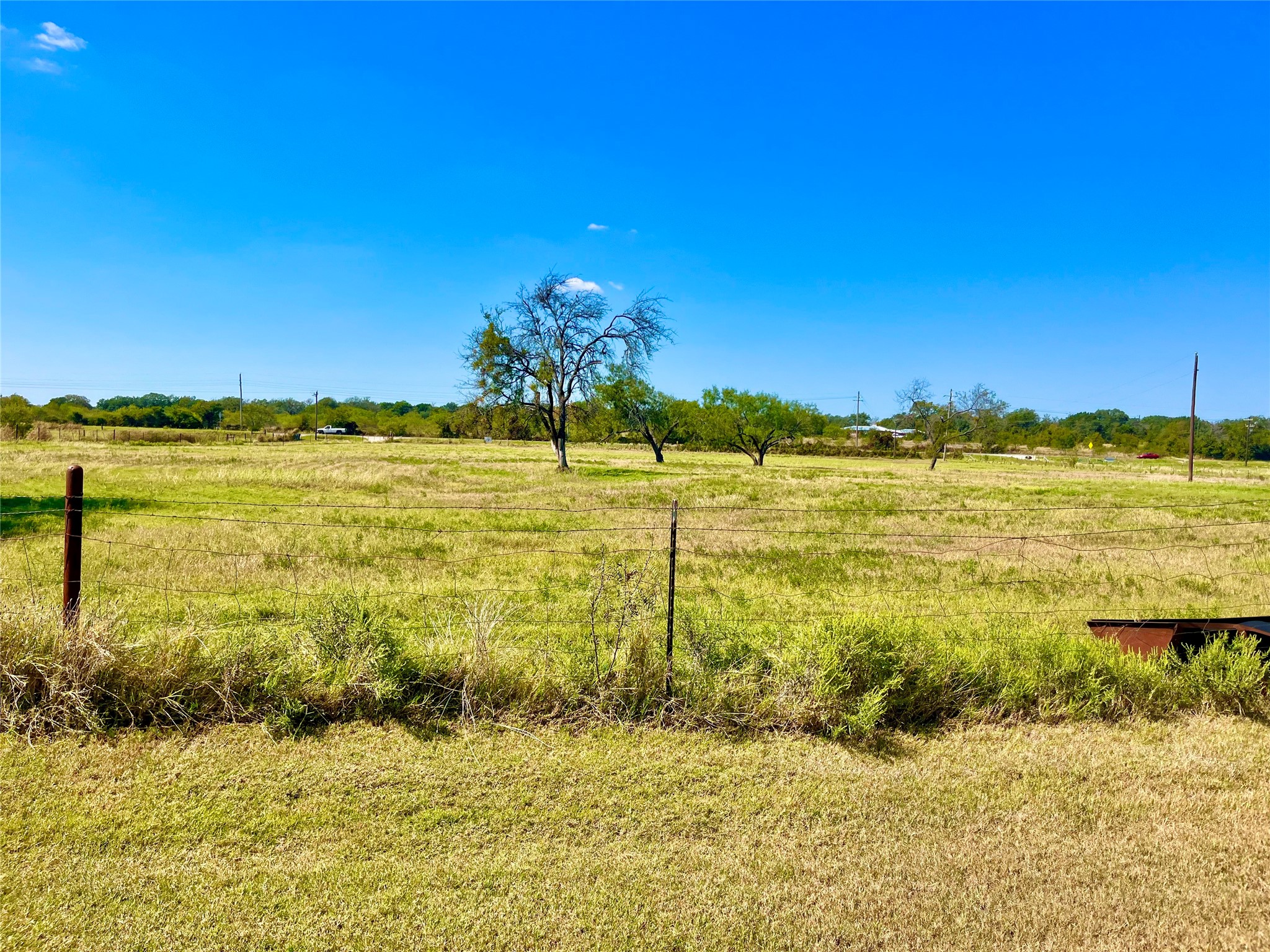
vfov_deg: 53.1
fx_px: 954
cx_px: 635
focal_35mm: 26
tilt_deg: -2.6
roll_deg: -2.4
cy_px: 476
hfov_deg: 67.3
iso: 50
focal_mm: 5.1
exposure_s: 1/3876
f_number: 1.6
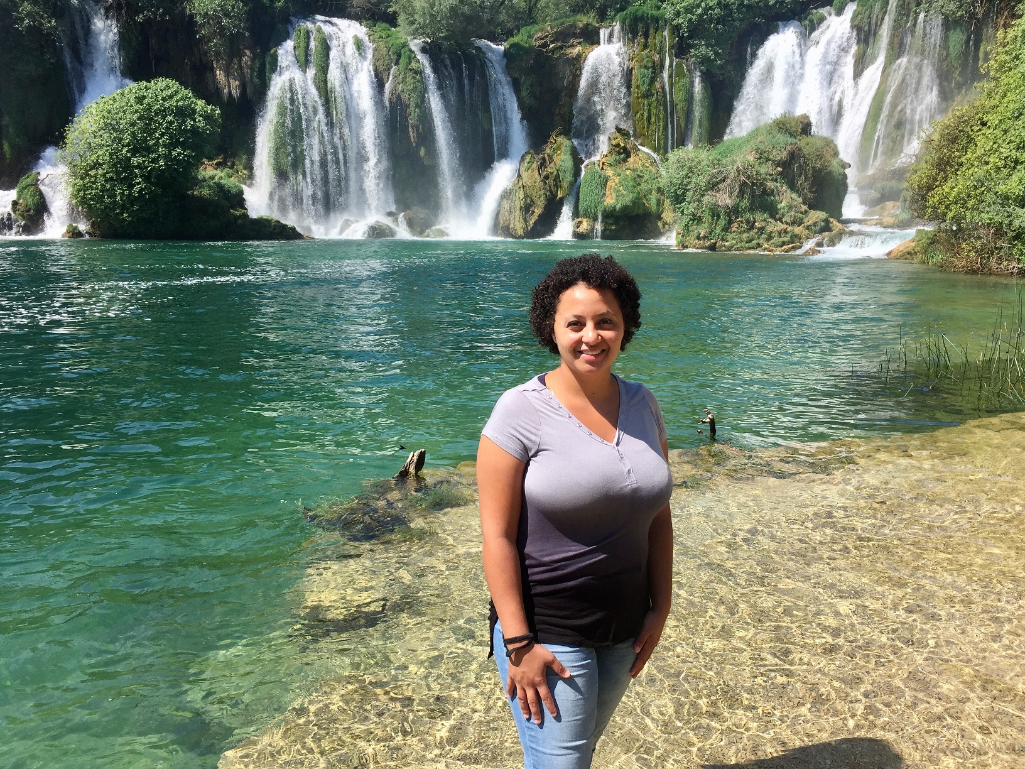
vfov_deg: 48.2
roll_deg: -1.9
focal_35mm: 29
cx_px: 512
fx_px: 859
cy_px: 384
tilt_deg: -10.9
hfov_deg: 61.7
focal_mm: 4.15
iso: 32
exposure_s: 1/1464
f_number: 2.2
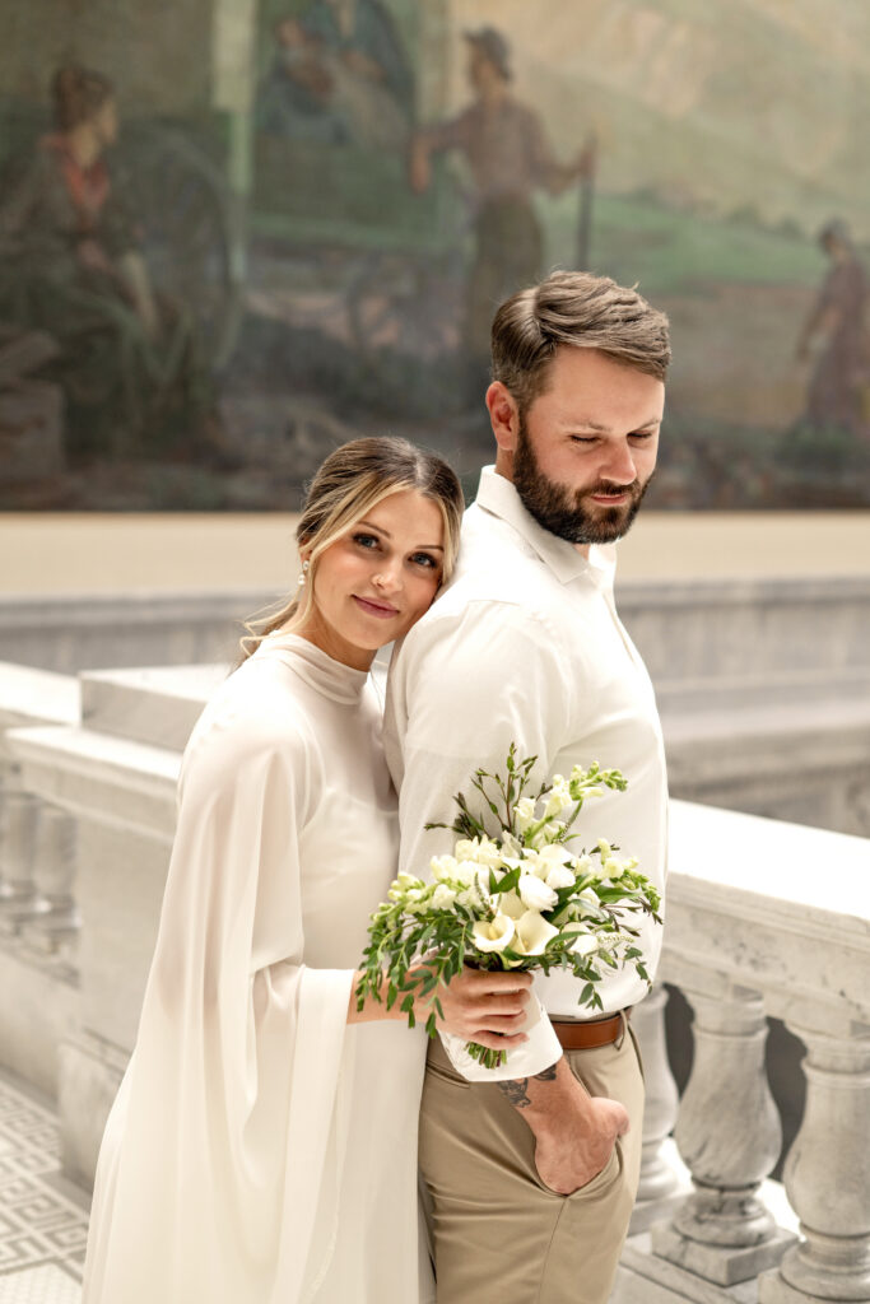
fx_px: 1812
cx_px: 435
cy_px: 652
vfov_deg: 39.6
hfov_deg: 27.0
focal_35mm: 50
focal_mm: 50
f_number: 2.5
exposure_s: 1/1250
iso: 400
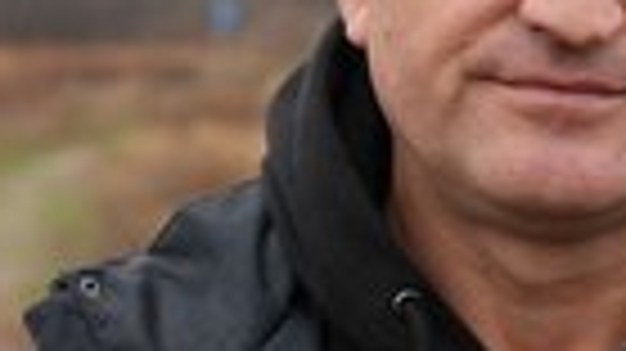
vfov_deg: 9.3
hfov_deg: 16.5
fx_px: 2157
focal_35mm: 130
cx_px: 369
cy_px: 56
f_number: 4
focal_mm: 43
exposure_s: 1/160
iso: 640
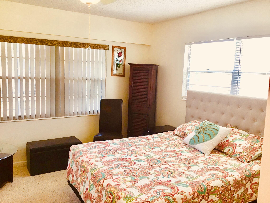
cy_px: 102
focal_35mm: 31
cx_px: 135
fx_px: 242
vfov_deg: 45.4
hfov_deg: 58.4
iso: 32
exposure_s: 1/40
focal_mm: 3.3
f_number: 2.4
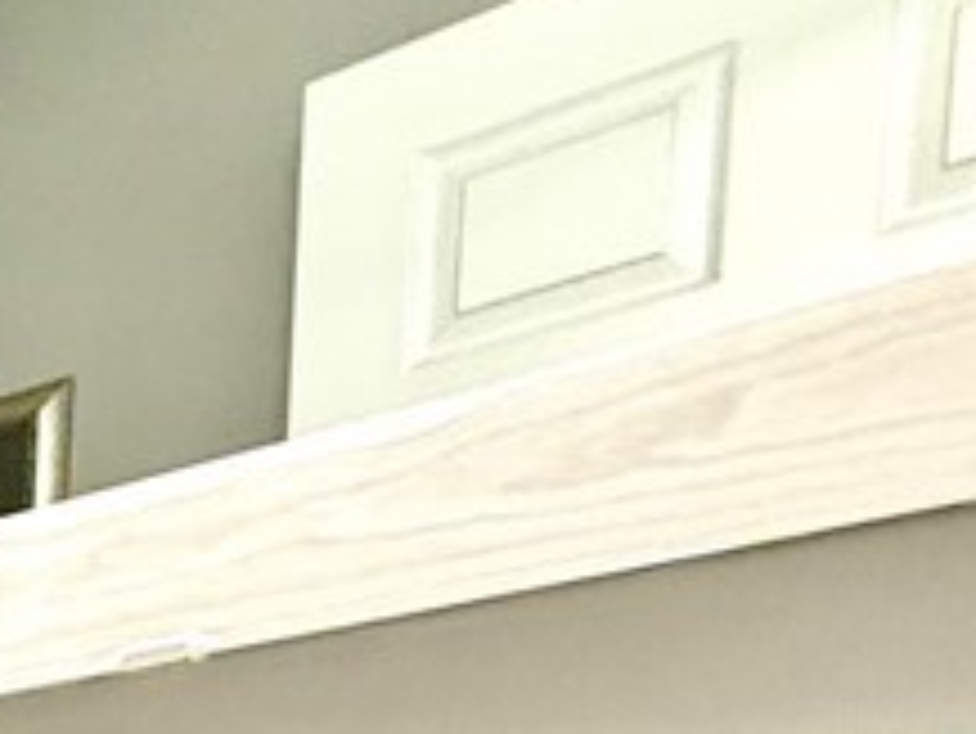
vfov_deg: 17.7
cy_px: 1346
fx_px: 1862
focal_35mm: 66
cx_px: -859
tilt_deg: -3.8
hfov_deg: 19.8
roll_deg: +1.1
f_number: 2.2
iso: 200
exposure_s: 1/120
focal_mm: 2.22
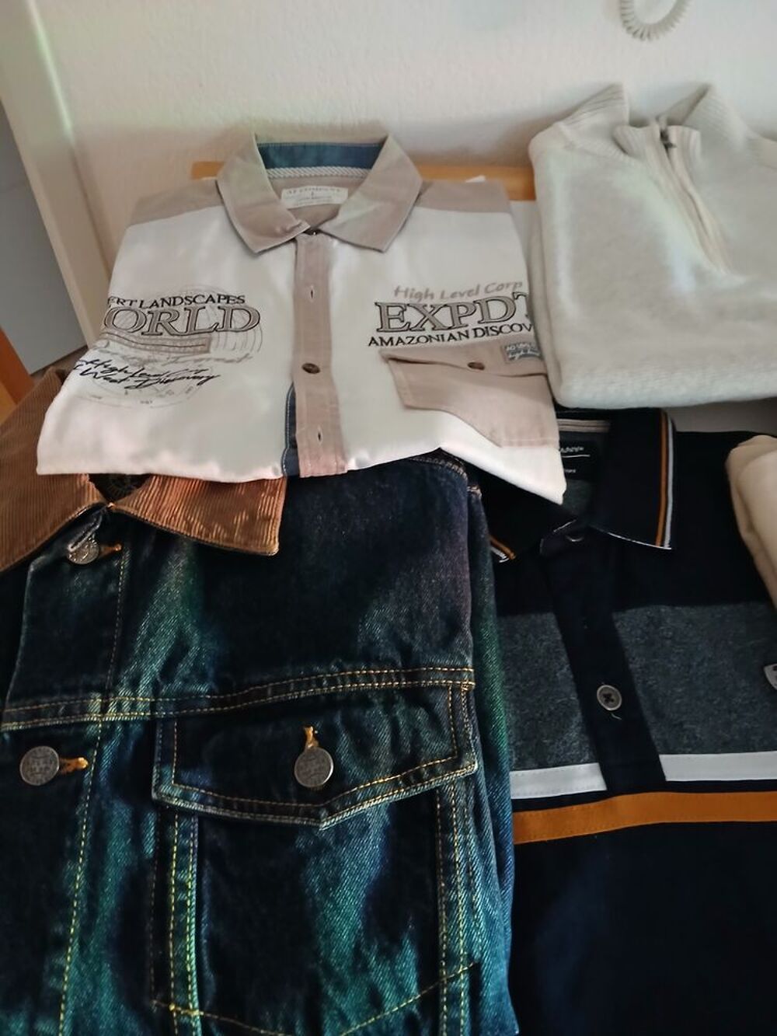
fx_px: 778
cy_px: 518
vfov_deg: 67.3
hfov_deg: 53.1
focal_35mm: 26
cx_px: 388
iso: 500
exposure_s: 1/20
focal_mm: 3.98
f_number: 1.8
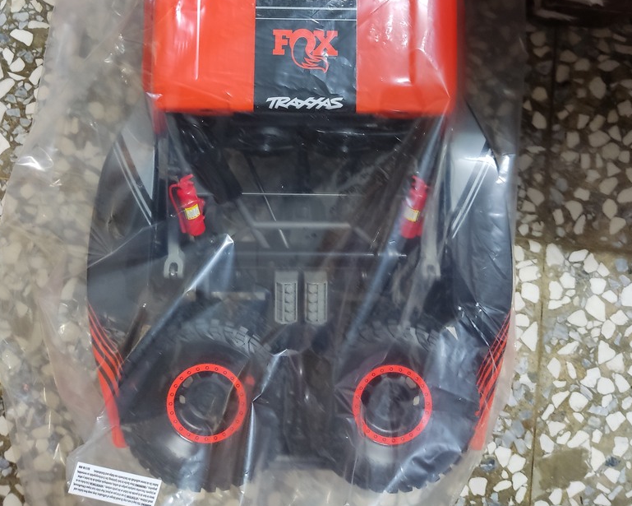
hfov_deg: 54.2
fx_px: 617
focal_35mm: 33
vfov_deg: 42.5
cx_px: 314
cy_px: 101
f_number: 1.79
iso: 456
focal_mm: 4.71
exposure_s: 1/24
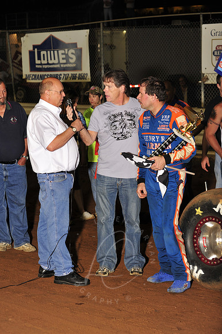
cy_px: 167
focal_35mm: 92
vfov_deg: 22.2
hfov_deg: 14.8
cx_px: 111
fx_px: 852
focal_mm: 92
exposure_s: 1/320
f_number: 5.6
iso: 500
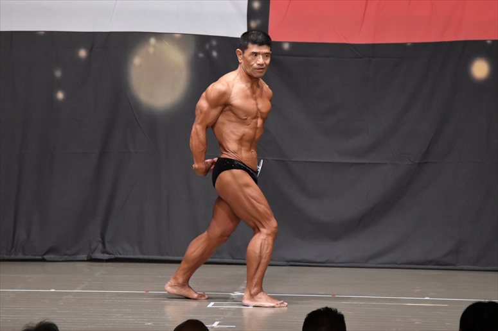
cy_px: 166
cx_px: 249
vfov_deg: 5.4
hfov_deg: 8.1
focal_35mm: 255
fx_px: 3526
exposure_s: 1/400
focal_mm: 170
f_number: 5.6
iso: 6400
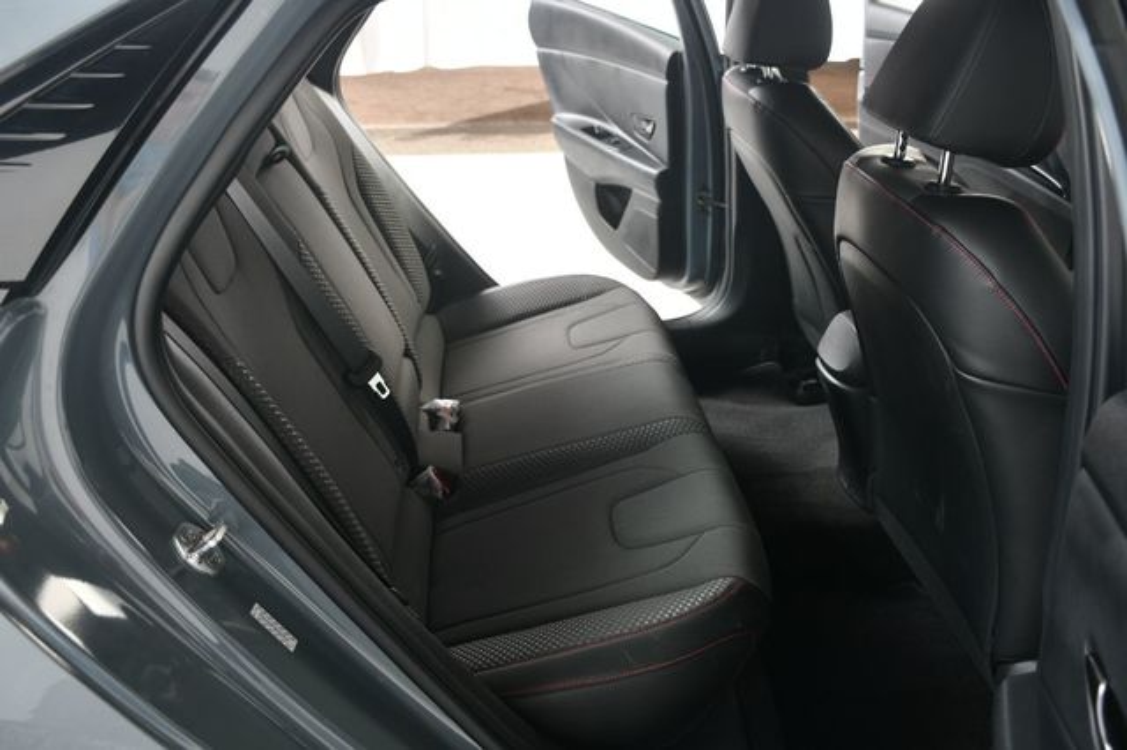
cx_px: 564
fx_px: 1033
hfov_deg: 57.2
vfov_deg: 39.9
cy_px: 375
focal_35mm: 33
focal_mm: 22
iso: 100
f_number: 3.5
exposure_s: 1/160
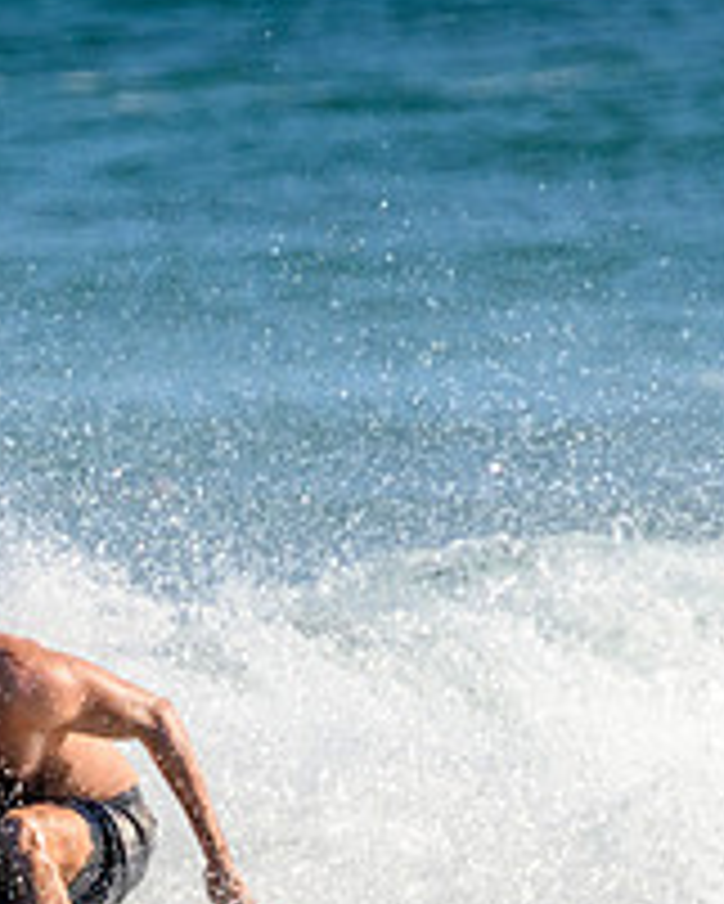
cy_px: 976
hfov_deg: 0.6
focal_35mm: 2521
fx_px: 67473
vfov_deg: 0.8
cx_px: 18
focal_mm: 800
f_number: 11
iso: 1400
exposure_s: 1/2000
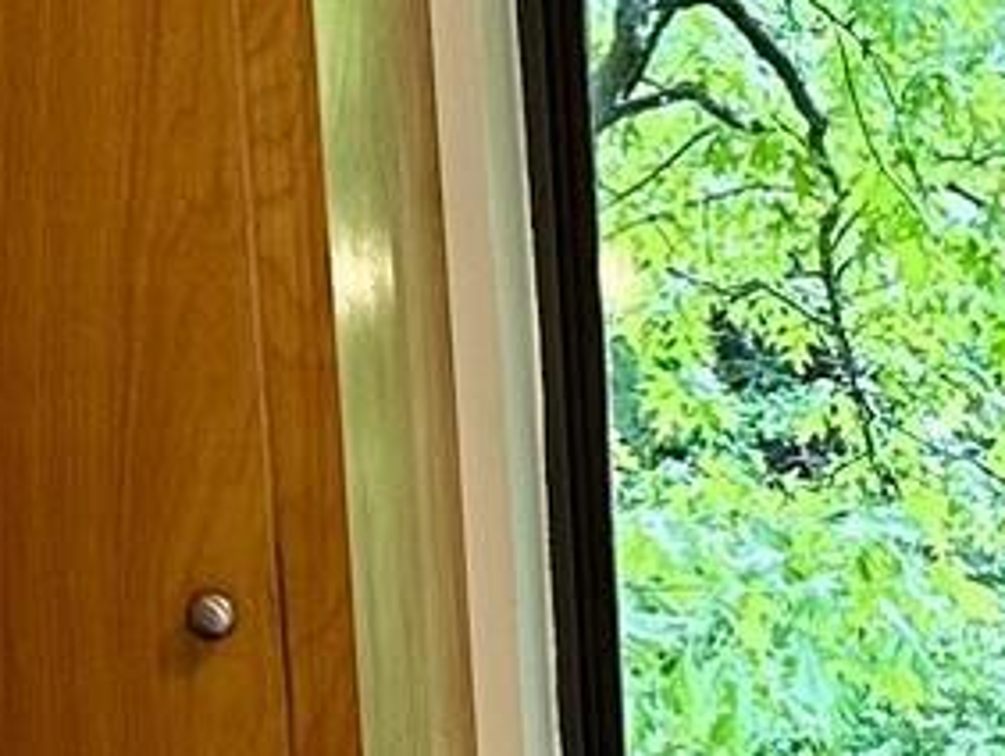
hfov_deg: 10.7
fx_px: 5056
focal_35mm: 174
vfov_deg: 8.2
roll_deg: +0.6
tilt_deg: -8.6
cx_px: 1800
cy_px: 1341
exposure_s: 1/120
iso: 160
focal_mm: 6.86
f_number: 1.78
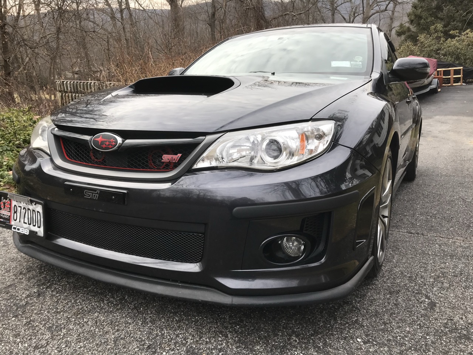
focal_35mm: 28
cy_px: 178
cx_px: 236
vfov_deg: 49.7
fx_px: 383
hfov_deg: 63.4
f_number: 1.8
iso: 20
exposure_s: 1/389
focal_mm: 3.99
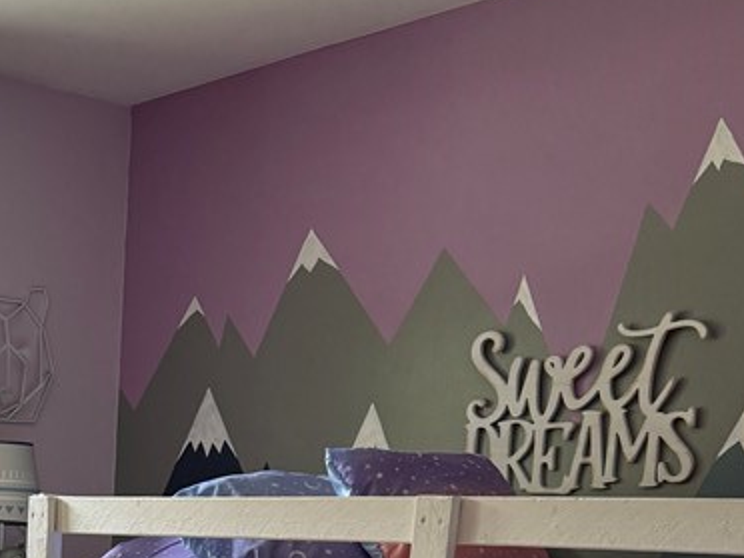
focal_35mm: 66
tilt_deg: -14.0
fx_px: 1419
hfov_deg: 27.9
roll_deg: -2.0
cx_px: 30
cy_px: 902
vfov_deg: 18.8
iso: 200
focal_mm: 6.76
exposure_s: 1/129
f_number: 1.78
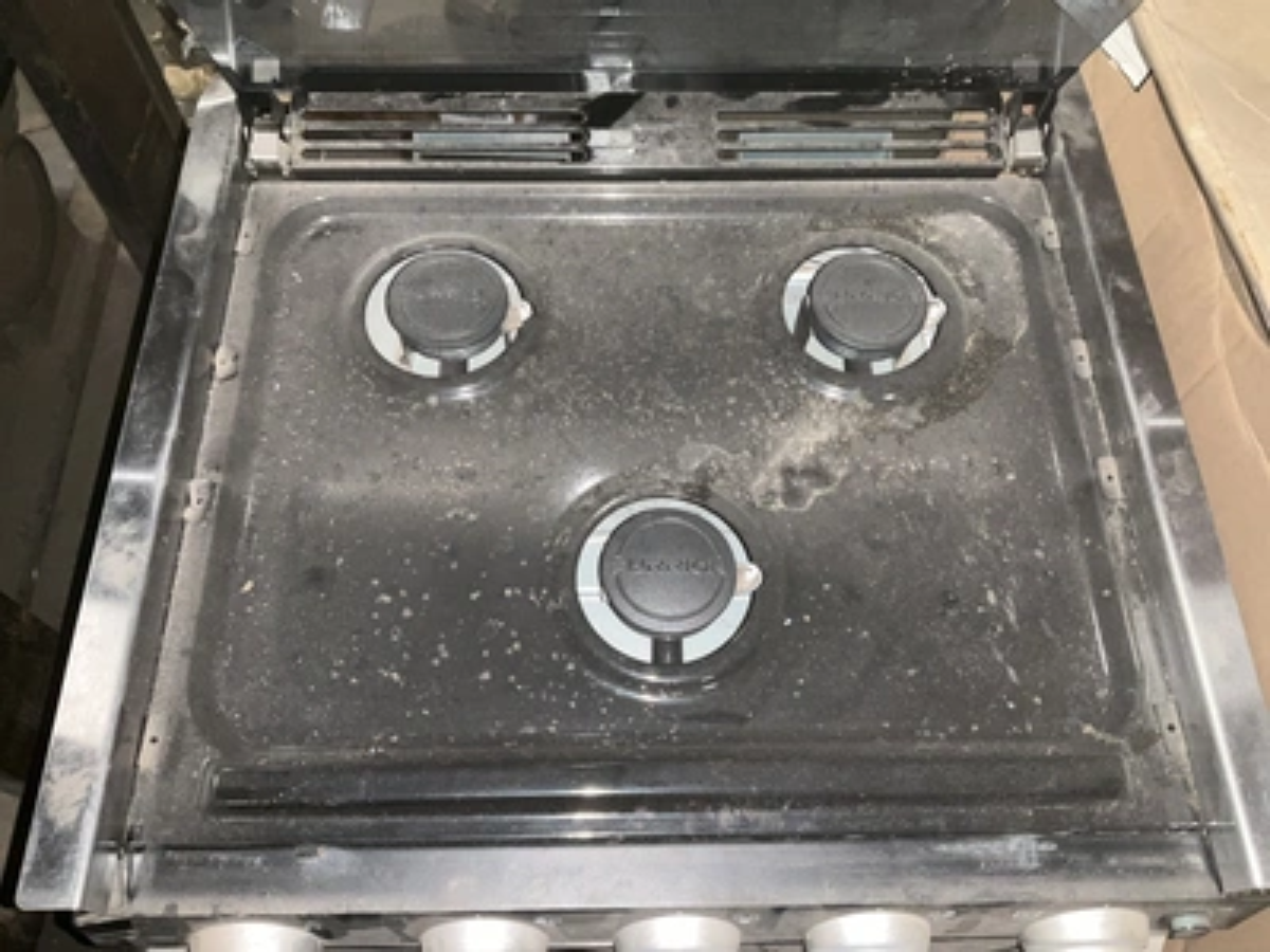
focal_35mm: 29
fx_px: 1064
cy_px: 476
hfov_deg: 61.7
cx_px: 635
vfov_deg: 48.2
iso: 80
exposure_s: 1/26
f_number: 1.8
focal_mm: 3
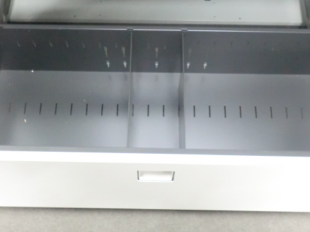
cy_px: 111
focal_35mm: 53
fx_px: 475
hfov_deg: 36.2
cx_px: 156
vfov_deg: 27.5
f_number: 3.9
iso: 800
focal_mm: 6.9
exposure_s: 1/13
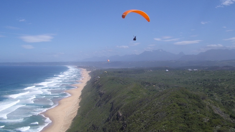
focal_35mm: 39
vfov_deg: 30.4
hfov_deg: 51.6
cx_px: 117
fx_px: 243
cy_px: 55
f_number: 4.3
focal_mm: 5.8
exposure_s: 1/640
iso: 50
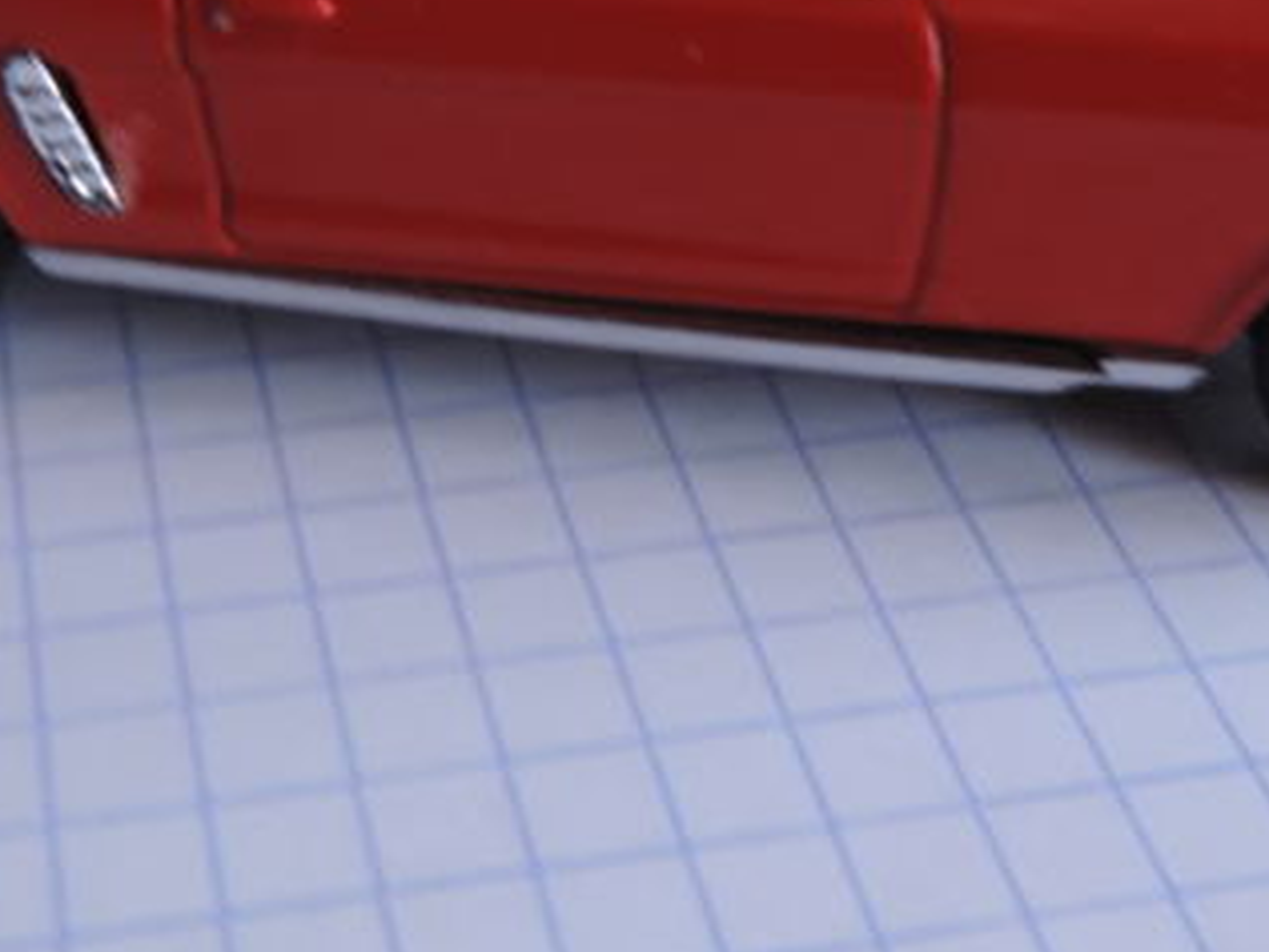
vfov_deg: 18.9
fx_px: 2786
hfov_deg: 25.7
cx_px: 590
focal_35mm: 76
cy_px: 28
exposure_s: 1/30
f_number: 3
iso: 110
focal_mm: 4.3
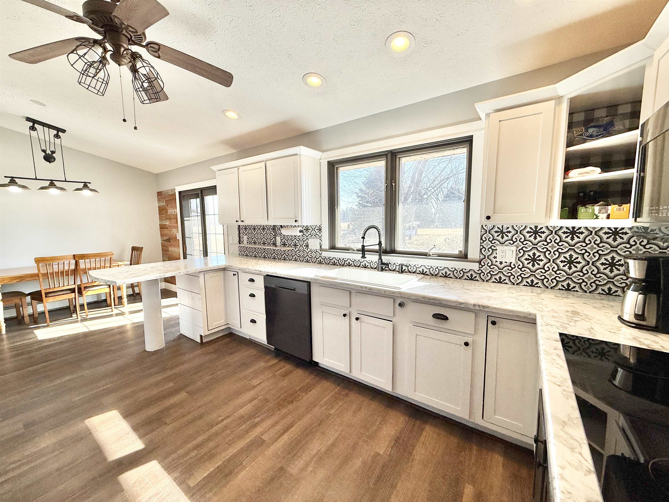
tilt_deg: -6.9
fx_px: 271
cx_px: 334
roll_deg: +0.3
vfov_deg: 85.7
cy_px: 251
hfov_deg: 102.1
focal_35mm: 14
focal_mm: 2.22
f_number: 2.2
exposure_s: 1/221
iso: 64
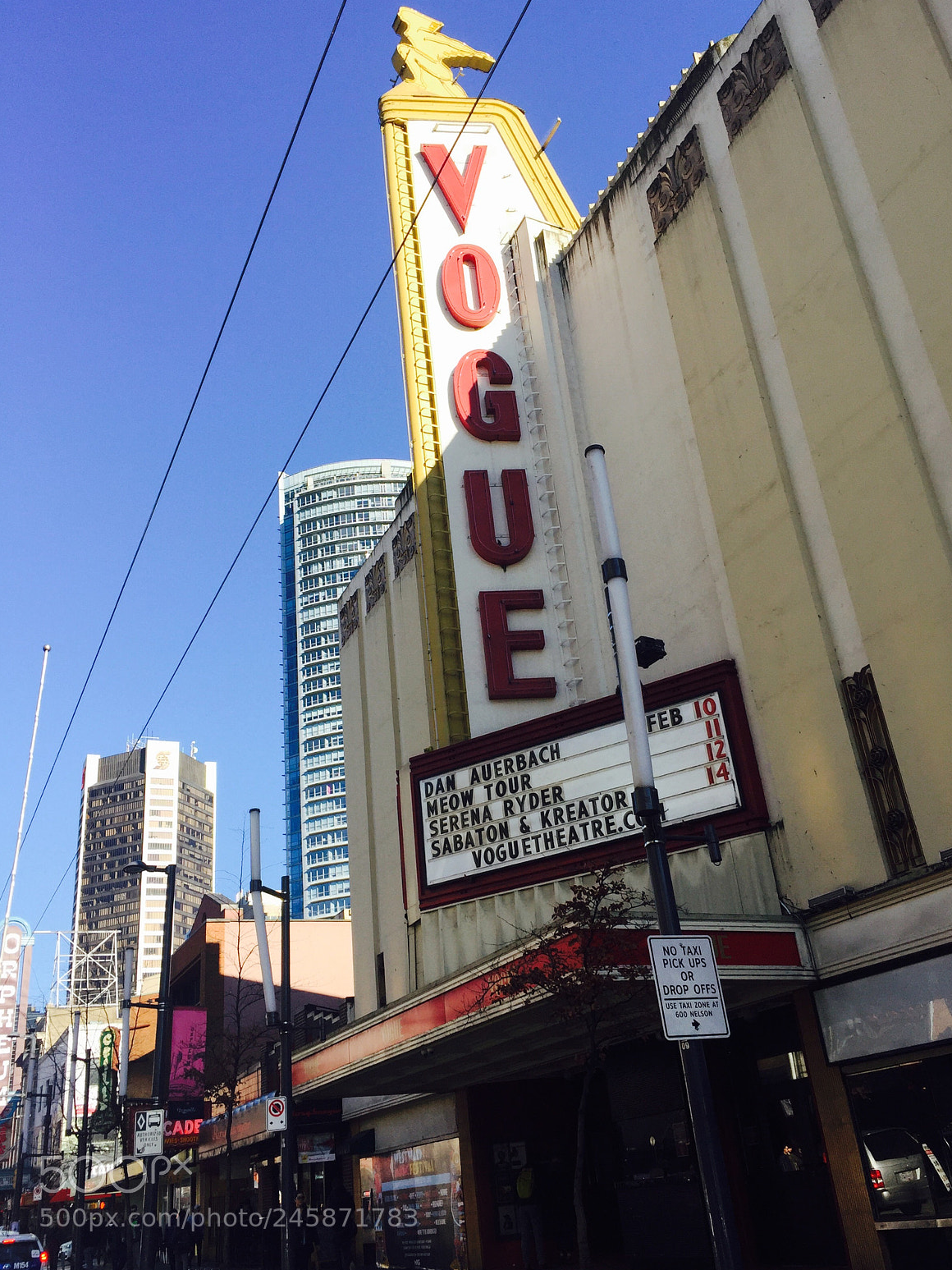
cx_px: 481
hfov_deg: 46.8
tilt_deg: +27.1
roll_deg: +6.1
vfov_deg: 60.0
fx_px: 1100
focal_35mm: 30
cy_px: 626
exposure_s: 1/1163
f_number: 2.2
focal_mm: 4.15
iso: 32
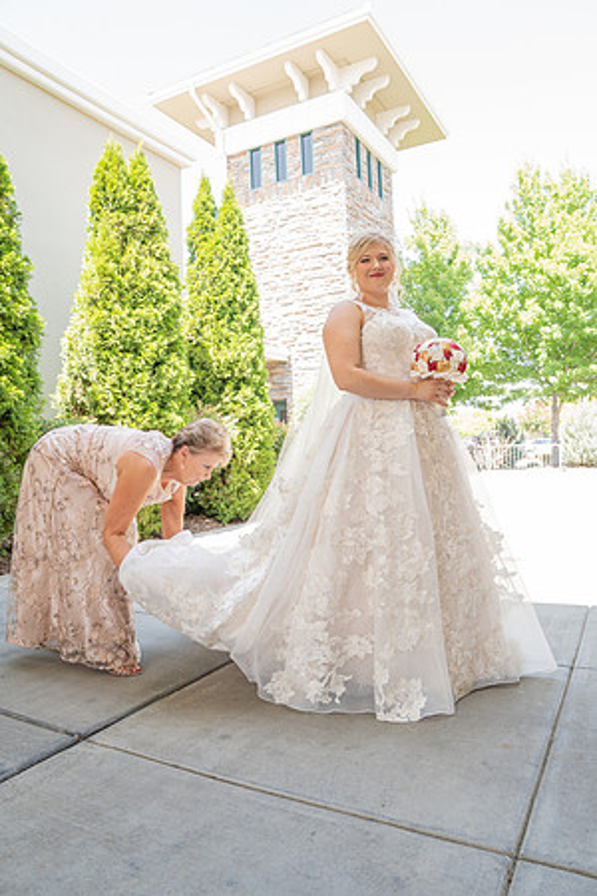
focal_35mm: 24
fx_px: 597
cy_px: 448
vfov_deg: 73.7
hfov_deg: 53.1
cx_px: 298
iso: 640
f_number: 5
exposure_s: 1/200
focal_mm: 24
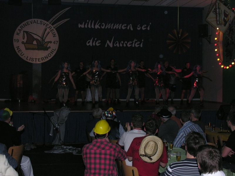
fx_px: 401
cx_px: 118
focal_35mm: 59
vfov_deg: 24.8
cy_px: 88
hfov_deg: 32.7
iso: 200
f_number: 6.3
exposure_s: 1/60.1
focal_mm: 15
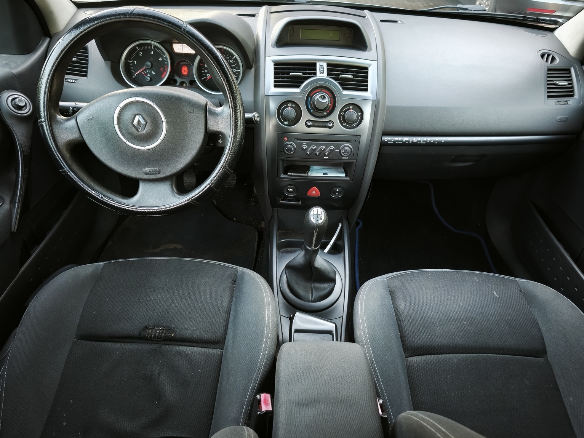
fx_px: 405
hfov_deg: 71.6
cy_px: 223
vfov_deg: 56.8
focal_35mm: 24
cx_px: 294
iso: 1250
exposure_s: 1/26.7
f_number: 1.7
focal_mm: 5.35
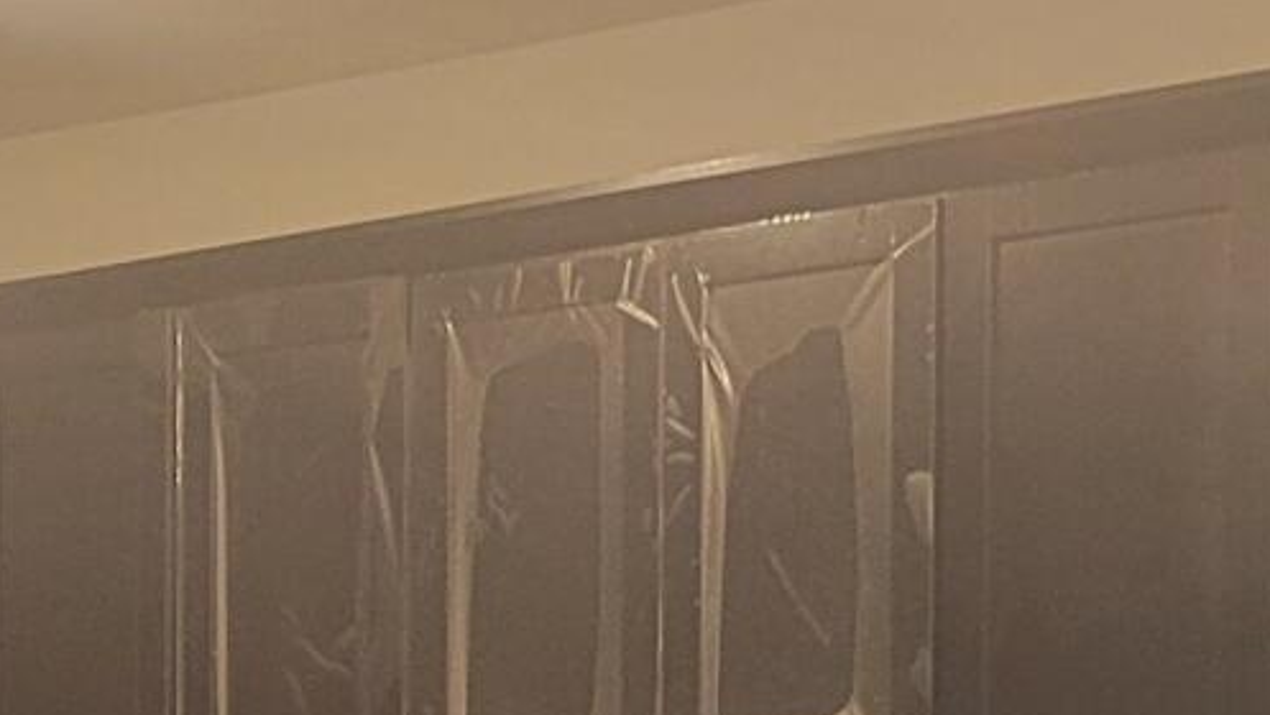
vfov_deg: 6.8
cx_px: 496
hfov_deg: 12.6
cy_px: 1481
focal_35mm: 171
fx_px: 5761
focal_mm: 5.4
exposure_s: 1/40
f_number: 1.8
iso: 160
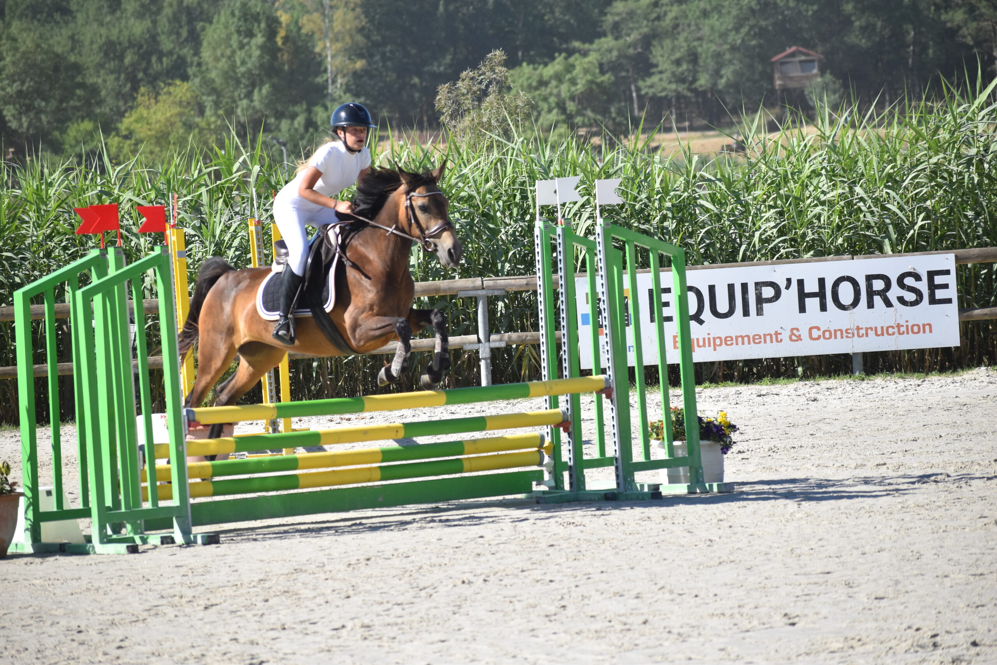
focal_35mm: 232
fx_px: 6439
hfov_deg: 8.9
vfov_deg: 5.9
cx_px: 498
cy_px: 332
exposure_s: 1/1600
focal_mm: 155
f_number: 6.3
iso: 400
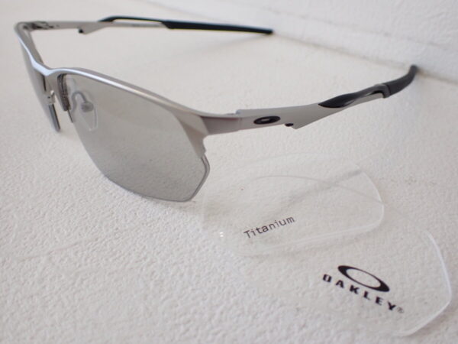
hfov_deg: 60.0
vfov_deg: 46.8
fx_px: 397
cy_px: 172
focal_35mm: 30
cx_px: 229
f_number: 2.3
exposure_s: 1/125
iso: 200
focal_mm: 5.4
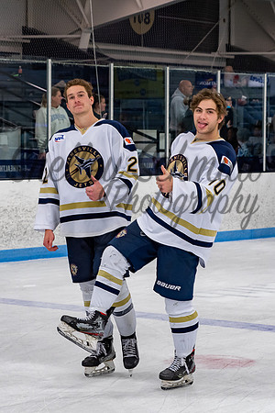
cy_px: 202
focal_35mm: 124
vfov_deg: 16.5
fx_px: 1423
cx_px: 142
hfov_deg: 11.0
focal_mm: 52
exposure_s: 1/250
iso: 400
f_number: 4
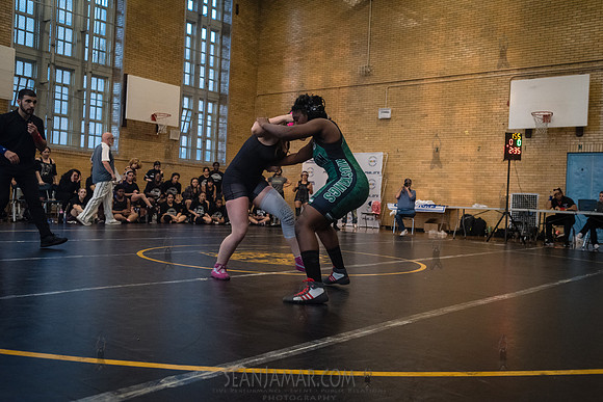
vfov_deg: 37.9
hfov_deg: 54.4
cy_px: 201
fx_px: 586
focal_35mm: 35
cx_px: 302
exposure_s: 1/400
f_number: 4
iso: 5000
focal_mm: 35
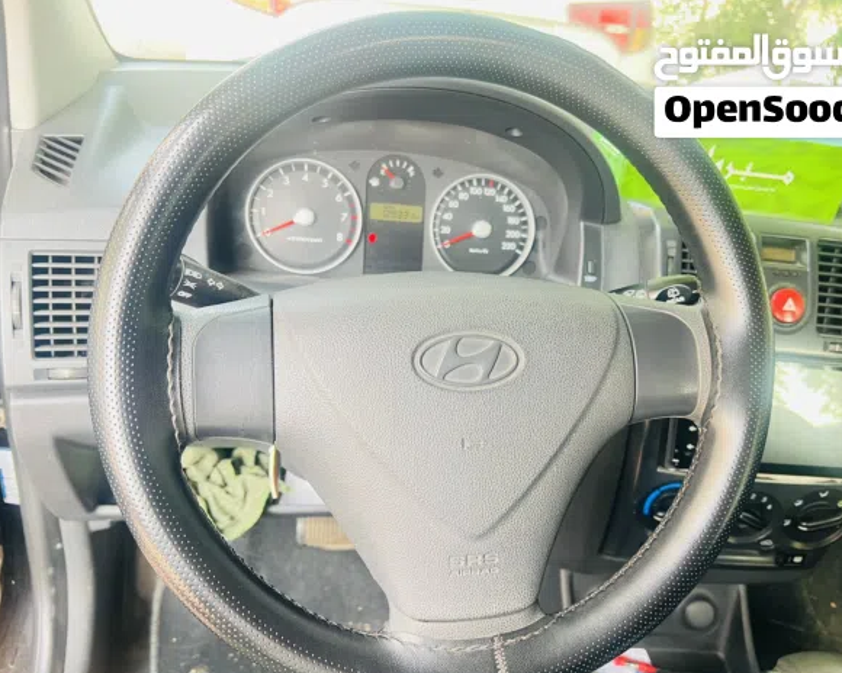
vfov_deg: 51.5
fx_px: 698
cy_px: 347
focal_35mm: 28
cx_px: 436
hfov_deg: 62.2
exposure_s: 1/60
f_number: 1.5
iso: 160
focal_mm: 5.7
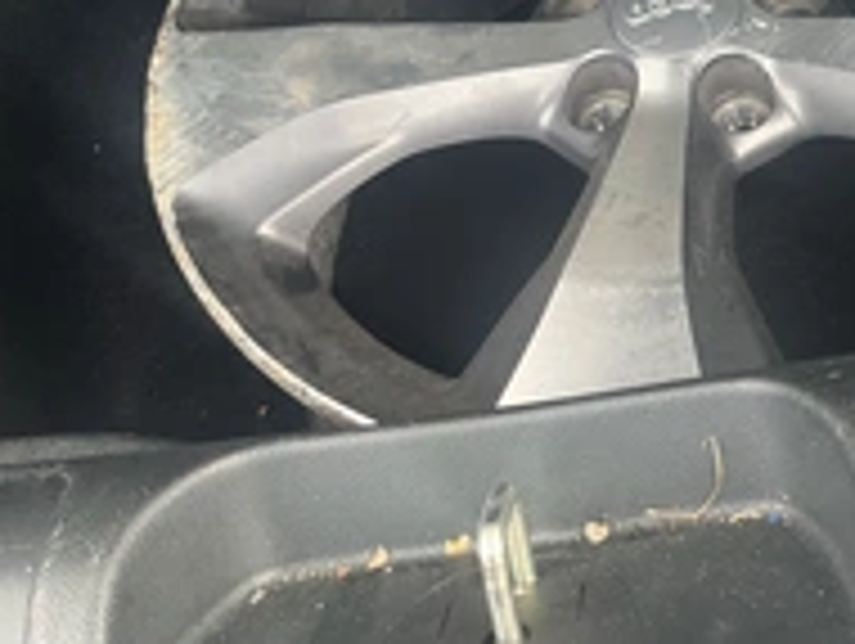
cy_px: 81
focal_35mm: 61
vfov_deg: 23.5
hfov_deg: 30.4
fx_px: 1509
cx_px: 752
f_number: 1.8
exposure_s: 1/110
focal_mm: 3
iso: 64
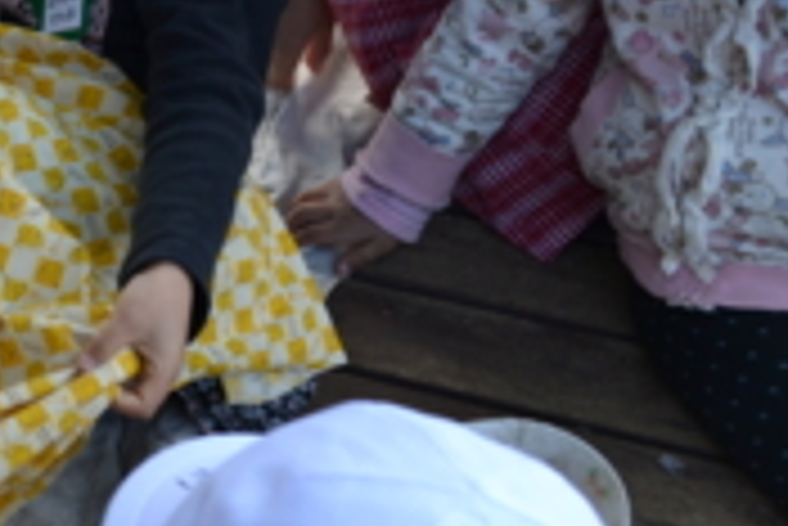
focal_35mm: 89
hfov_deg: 21.6
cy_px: -29
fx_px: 1950
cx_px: -99
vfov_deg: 15.1
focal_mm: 26
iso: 250
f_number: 5.6
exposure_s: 1/125
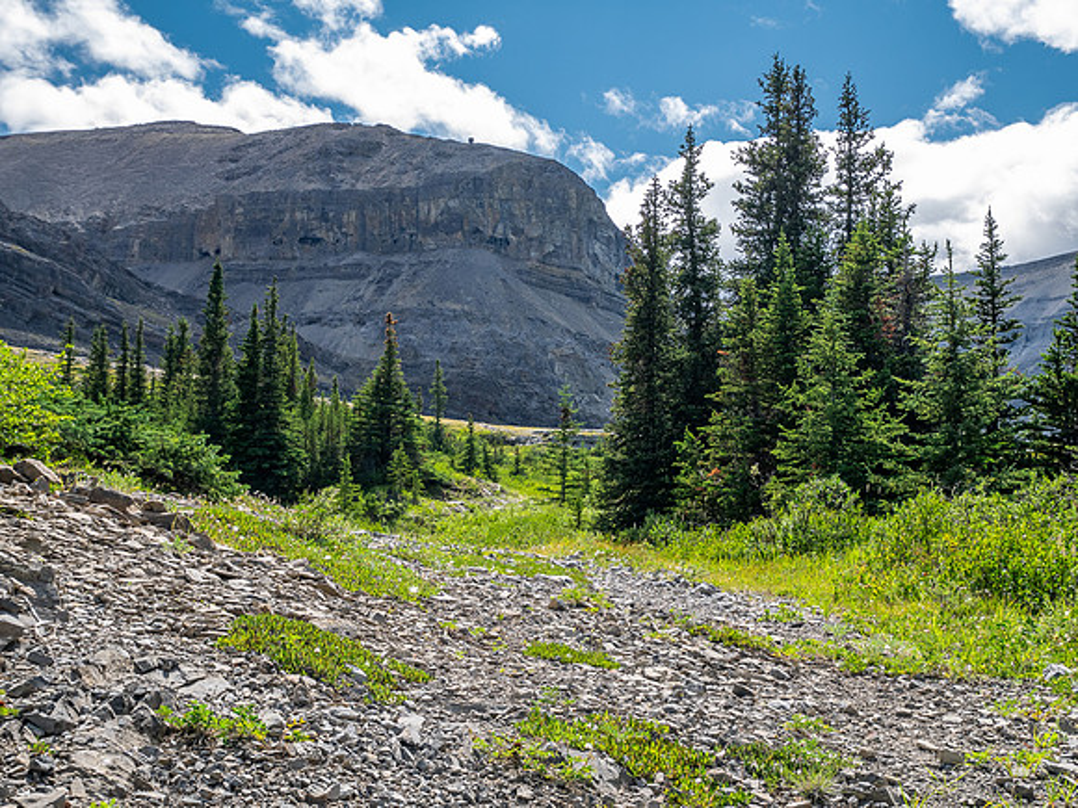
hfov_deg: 30.3
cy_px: 404
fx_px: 1993
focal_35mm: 64
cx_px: 539
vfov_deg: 22.9
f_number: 8
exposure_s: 1/125
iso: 200
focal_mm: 32
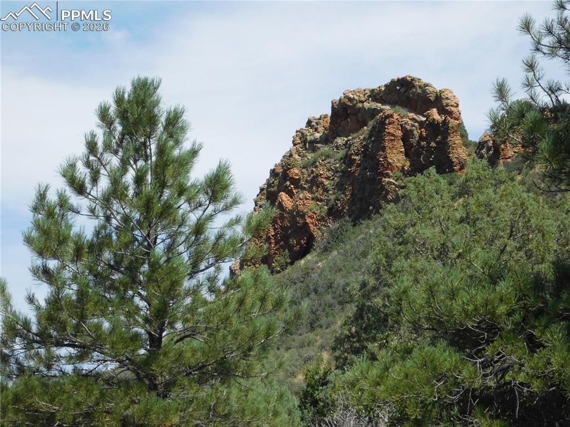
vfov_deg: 16.2
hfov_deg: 21.5
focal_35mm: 91
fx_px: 1498
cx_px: 285
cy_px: 214
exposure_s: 1/1250
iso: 800
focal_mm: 16.1
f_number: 9
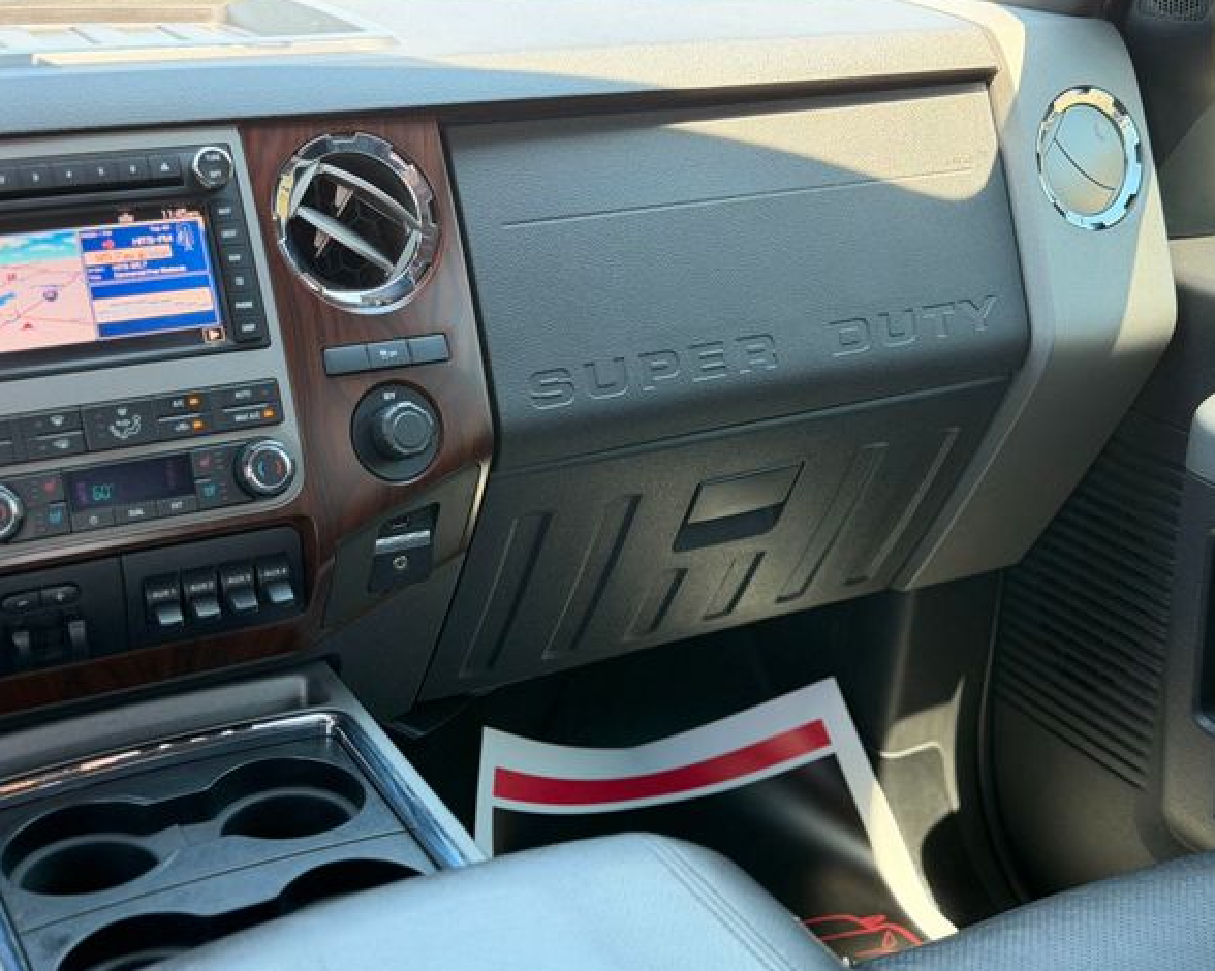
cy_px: 483
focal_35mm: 51
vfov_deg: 29.7
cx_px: 591
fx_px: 1833
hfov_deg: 36.7
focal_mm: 6.76
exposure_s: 1/159
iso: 125
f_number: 1.78
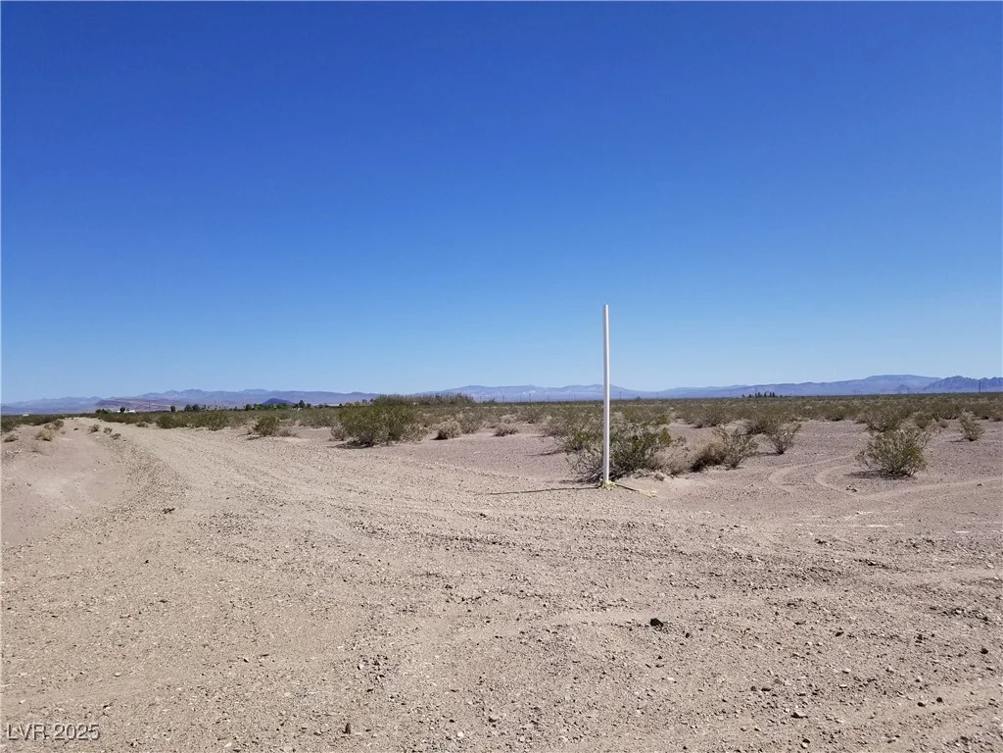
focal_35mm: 26
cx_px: 502
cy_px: 376
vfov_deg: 53.1
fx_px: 753
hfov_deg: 67.3
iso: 50
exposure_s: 1/4464
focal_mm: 4.3
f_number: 1.7
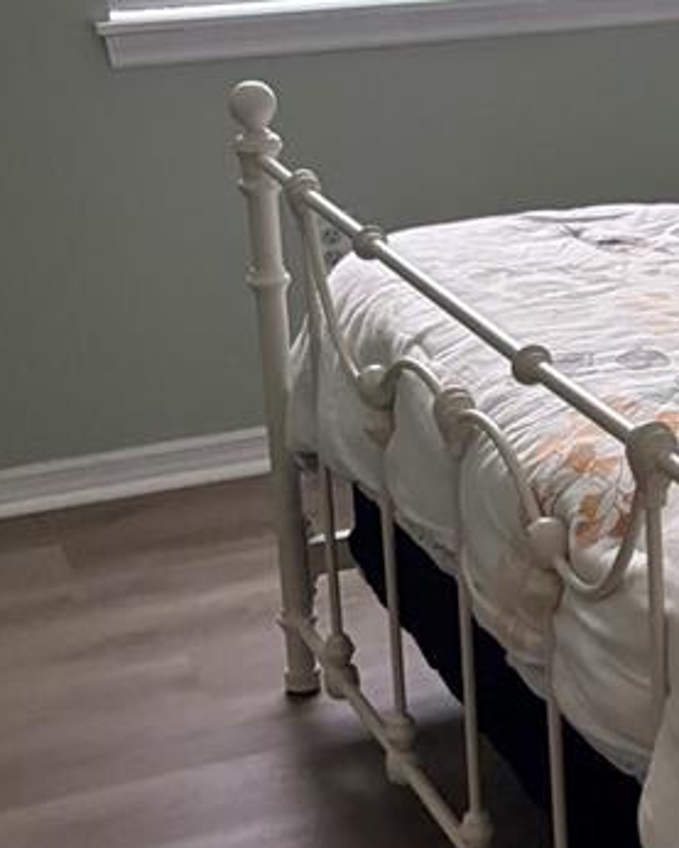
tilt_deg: -15.2
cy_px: 274
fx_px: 2210
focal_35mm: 88
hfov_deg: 16.2
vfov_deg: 21.6
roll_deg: -1.0
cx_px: 973
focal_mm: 5.96
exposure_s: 1/60
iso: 320
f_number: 1.6
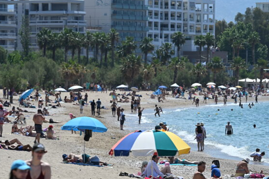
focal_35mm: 249
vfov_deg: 5.5
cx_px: 138
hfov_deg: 8.3
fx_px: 1858
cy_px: 109
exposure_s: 1/800
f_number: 5.6
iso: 100
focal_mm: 200
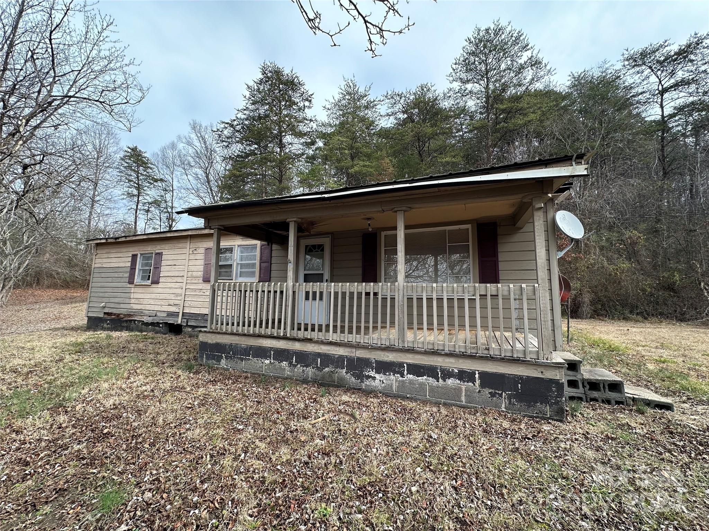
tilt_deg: +6.0
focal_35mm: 14
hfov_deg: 102.1
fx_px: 287
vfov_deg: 85.7
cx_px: 354
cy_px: 266
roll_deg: -1.2
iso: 40
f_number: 2.2
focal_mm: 2.22
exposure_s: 1/352
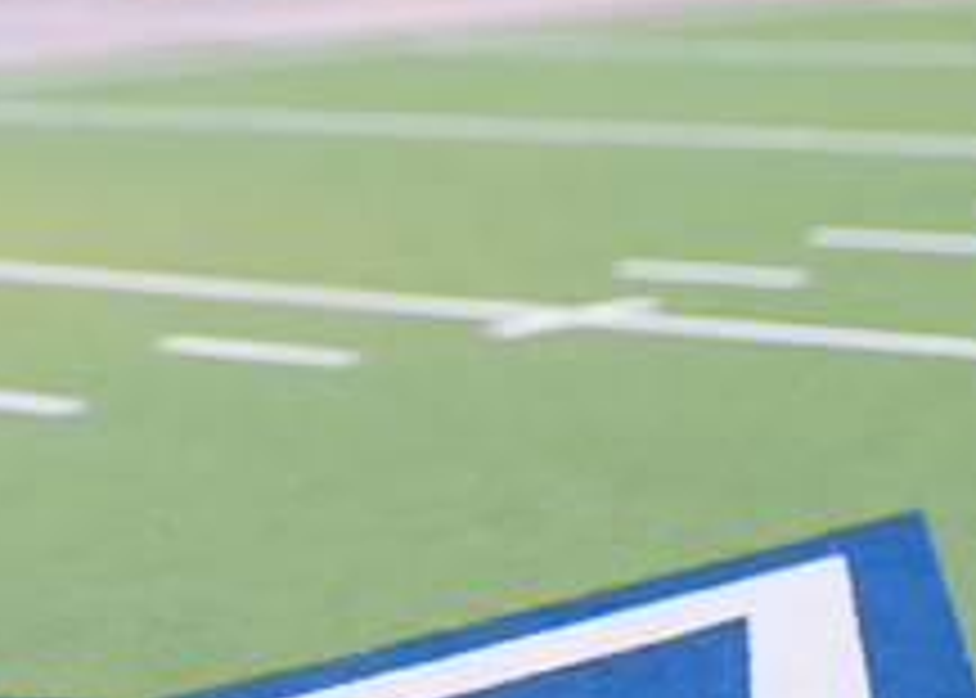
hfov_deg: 13.5
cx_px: 179
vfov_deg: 9.7
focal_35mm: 148
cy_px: 24
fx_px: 4102
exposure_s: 1/1250
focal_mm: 50
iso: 1250
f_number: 1.2
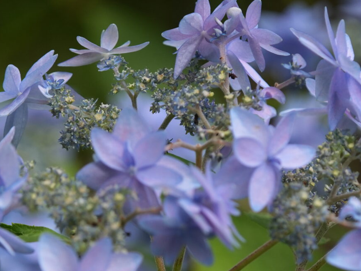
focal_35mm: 511
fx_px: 5328
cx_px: 229
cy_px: 192
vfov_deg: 2.9
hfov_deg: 3.9
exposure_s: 1/500
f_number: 5.6
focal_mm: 180
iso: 1000
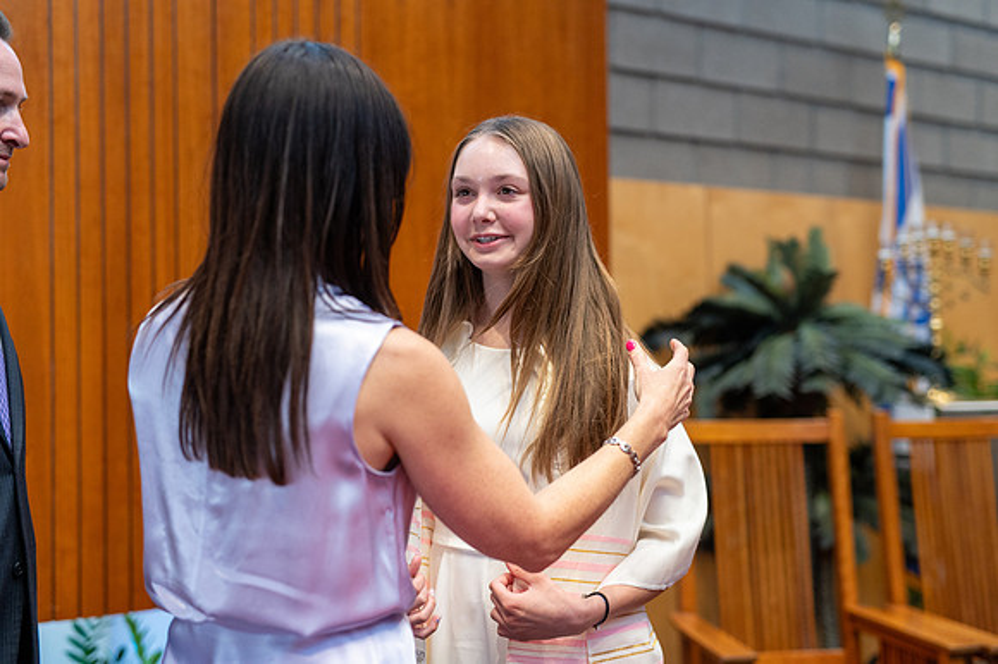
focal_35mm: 50
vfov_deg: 27.0
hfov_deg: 39.6
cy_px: 332
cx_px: 499
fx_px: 1385
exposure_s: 1/800
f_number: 2.2
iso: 1600
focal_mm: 50
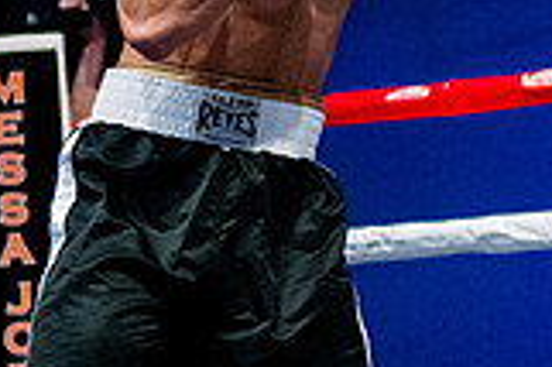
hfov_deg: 7.5
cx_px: 669
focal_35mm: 271
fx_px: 4151
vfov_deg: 5.1
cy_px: 166
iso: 6400
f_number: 1.4
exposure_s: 1/1600
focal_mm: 50
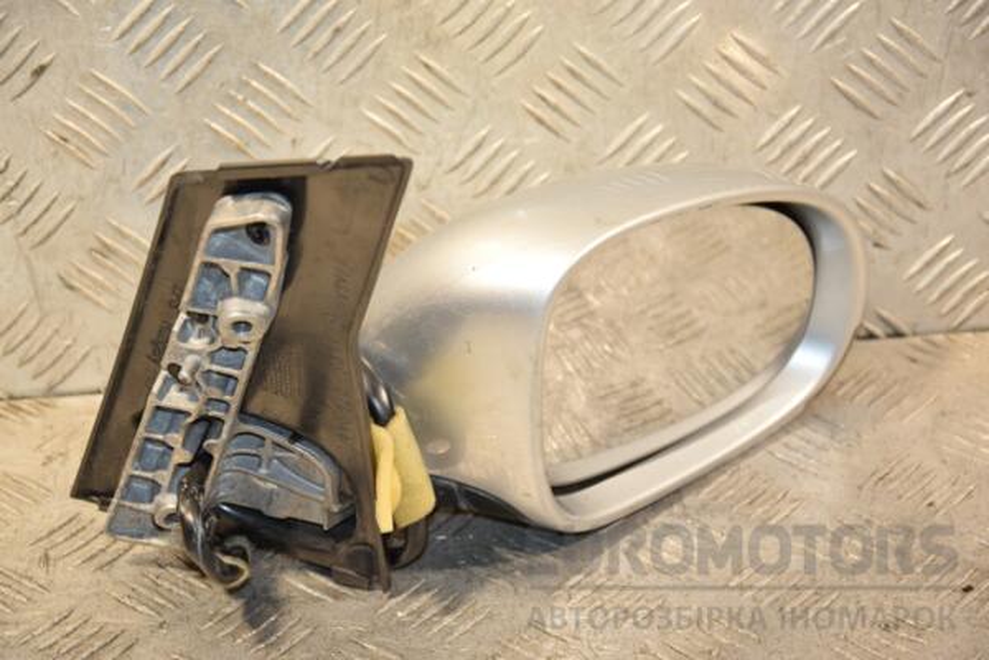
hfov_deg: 18.2
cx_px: 494
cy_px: 330
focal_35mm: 112
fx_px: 3090
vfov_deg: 12.2
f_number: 5.3
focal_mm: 75
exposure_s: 1/160
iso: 800
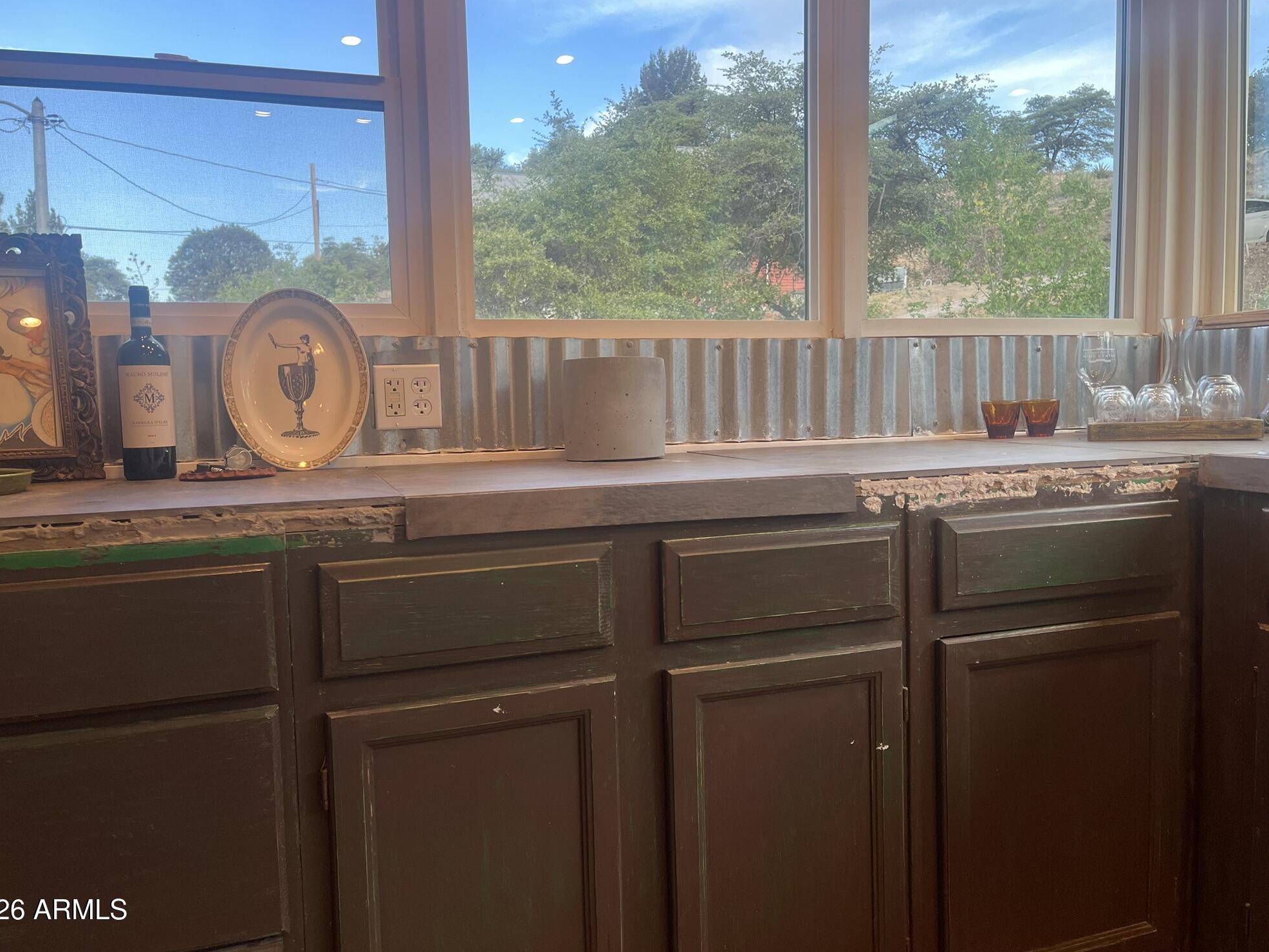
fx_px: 990
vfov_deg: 51.3
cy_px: 460
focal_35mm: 27
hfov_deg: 65.3
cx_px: 619
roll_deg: +1.6
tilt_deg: -4.5
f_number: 1.6
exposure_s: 1/120
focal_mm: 5.1
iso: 64
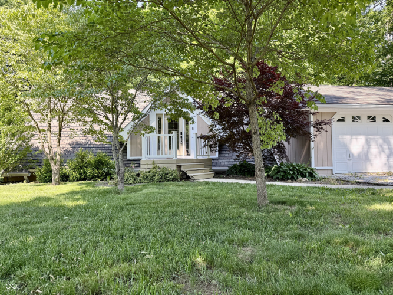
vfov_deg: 56.8
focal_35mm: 24
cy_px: 148
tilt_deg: +1.4
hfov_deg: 71.6
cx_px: 196
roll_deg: +1.5
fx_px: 272
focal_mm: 6.76
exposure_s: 1/528
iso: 100
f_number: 1.78
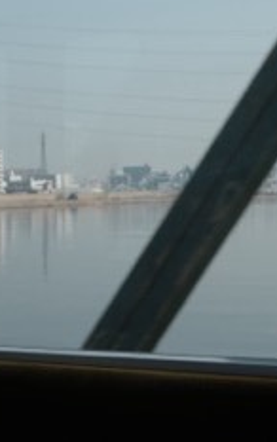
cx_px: 116
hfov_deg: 12.5
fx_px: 1266
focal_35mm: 105
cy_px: 148
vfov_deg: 19.7
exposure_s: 1/400
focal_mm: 26
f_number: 5
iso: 100
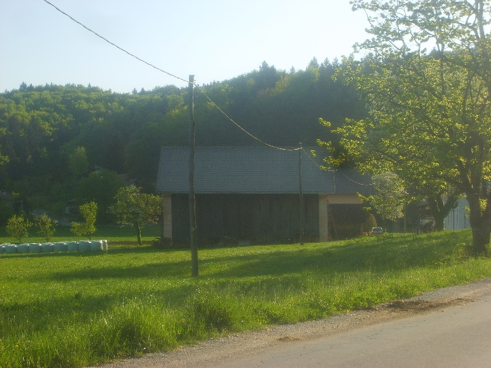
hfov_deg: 27.0
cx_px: 246
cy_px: 184
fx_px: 1021
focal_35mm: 72
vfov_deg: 20.4
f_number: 3.9
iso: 50
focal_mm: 12
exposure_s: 1/500
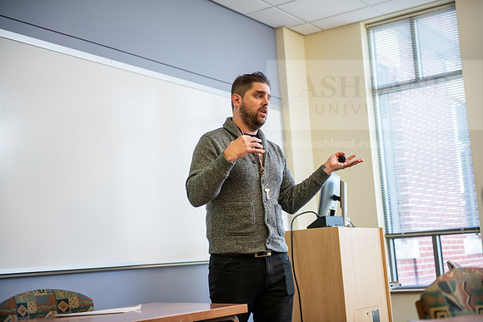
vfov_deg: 24.2
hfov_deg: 35.6
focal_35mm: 56
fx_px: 751
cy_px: 161
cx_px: 242
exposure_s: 1/200
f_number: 2.8
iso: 800
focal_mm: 56
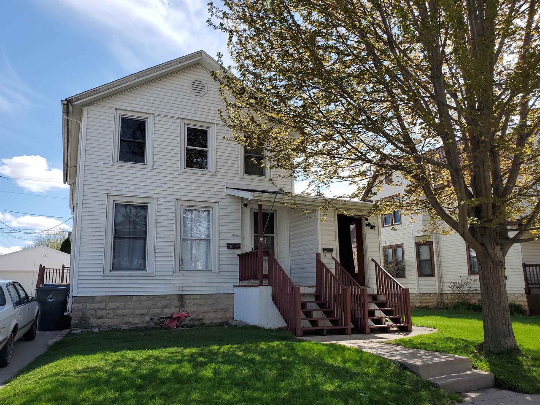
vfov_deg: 53.1
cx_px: 270
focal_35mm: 26
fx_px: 406
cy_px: 202
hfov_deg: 67.3
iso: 50
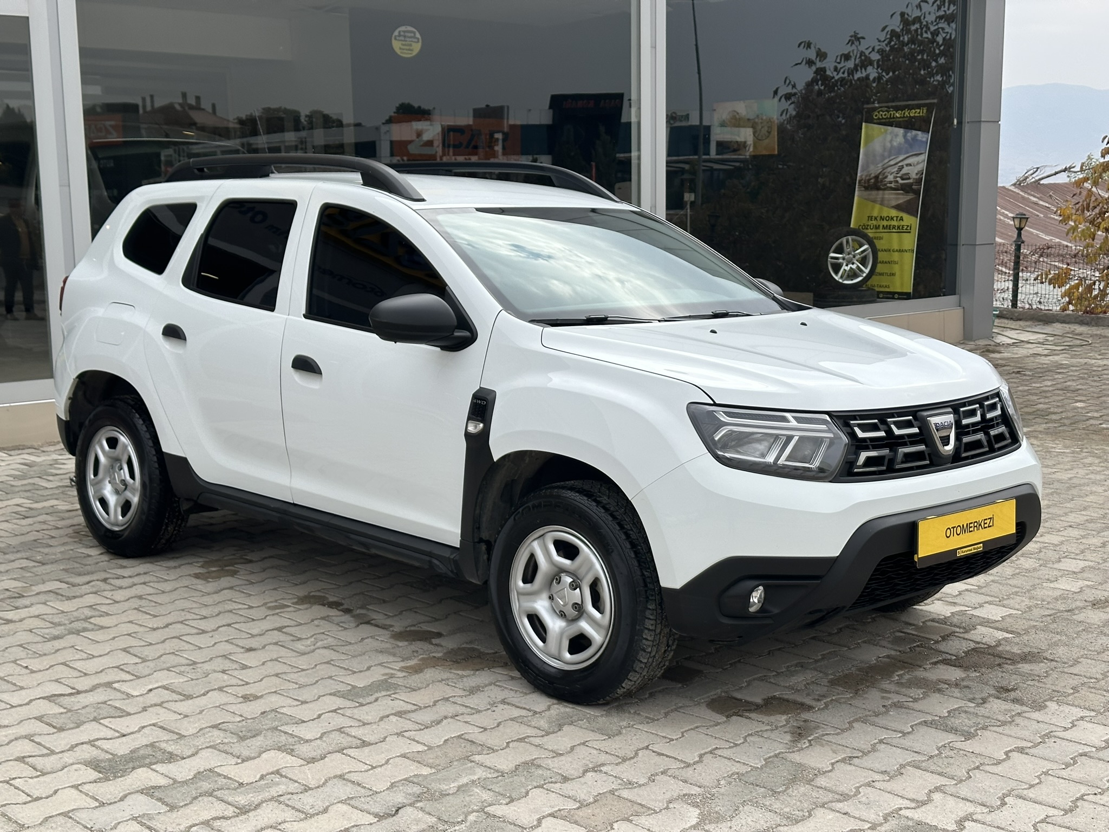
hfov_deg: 39.7
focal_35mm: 48
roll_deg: +0.2
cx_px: 554
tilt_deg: -8.8
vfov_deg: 30.3
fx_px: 1538
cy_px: 416
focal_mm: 6.86
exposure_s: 1/1992
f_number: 1.78
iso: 64
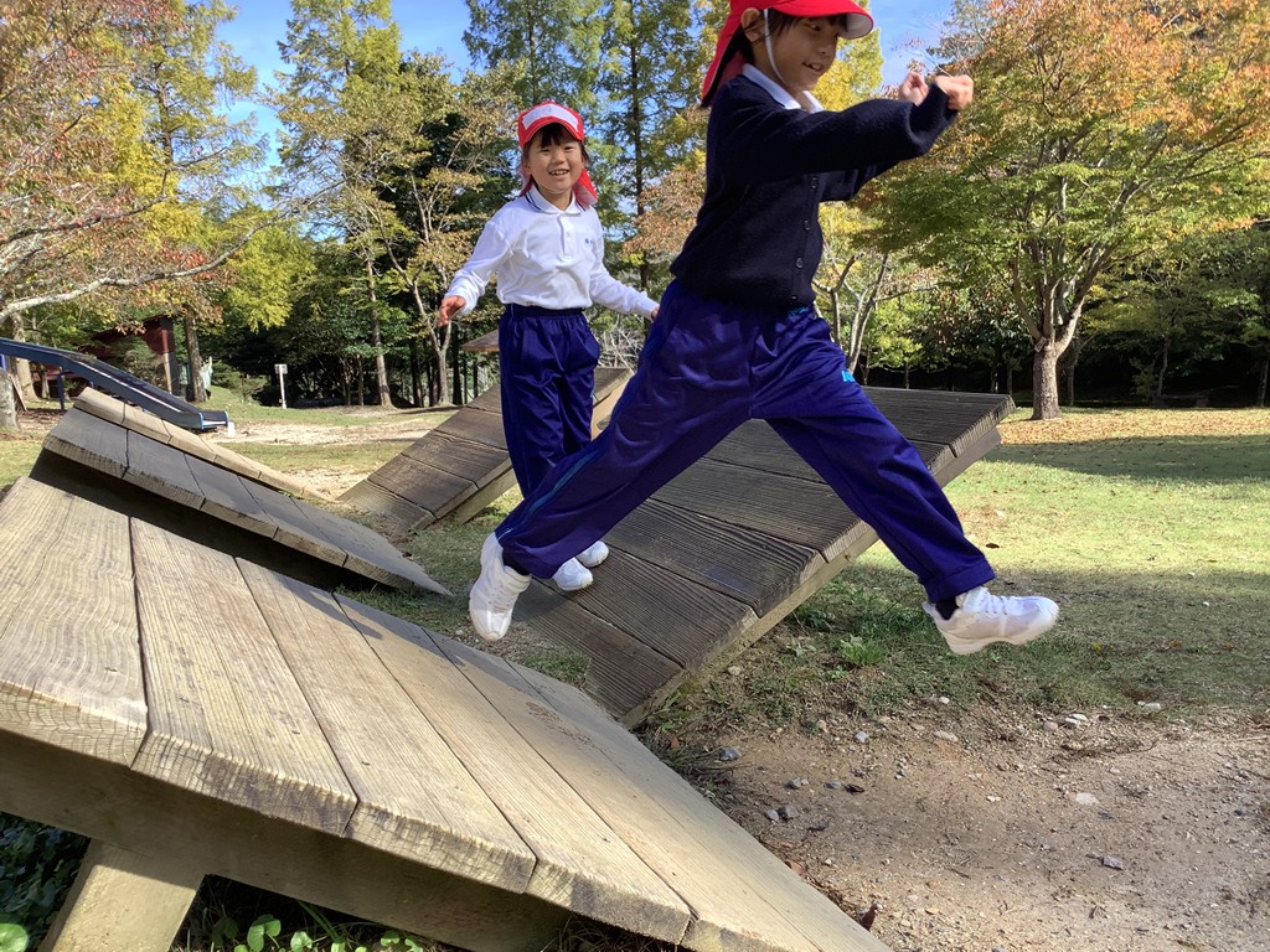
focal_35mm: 31
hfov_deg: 58.4
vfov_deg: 45.4
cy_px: 476
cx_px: 635
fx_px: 1137
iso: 25
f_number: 2.4
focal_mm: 3.3
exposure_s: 1/431
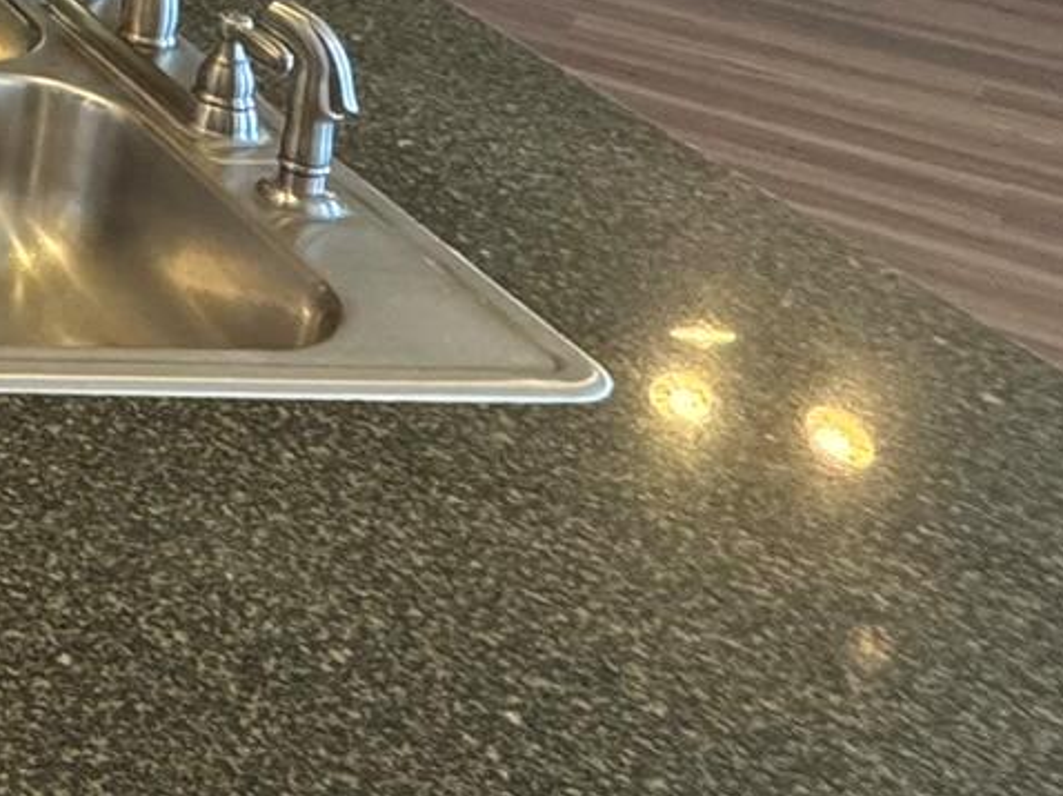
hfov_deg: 21.0
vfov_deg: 21.0
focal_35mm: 60
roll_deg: -0.9
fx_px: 1842
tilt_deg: -13.1
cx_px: -881
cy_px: -369
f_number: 2.2
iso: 500
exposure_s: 1/60
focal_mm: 2.22
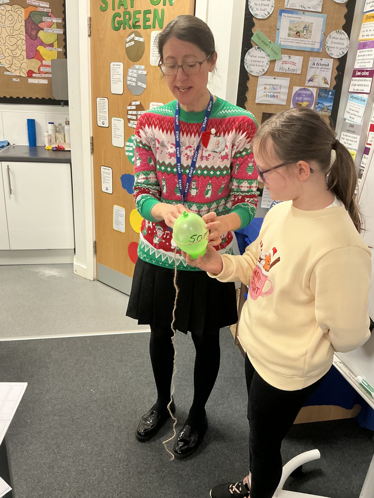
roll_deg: -3.2
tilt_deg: -22.1
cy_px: 249
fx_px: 418
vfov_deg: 61.7
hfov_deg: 48.2
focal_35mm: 29
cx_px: 187
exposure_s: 1/60
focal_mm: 3
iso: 125
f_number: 1.8
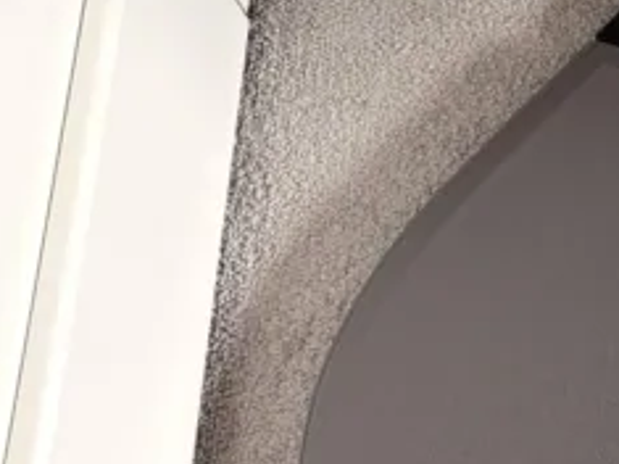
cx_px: 743
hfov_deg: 21.4
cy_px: 216
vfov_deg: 17.3
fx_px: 1519
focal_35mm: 85
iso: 125
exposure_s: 1/60
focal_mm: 5.96
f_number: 1.6
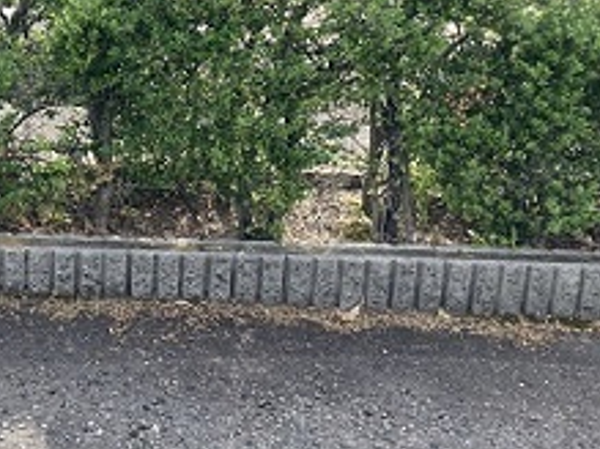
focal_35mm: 62
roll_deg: +0.0
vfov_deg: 23.4
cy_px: 107
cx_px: -5
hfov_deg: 29.1
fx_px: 1074
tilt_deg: -16.8
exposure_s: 1/528
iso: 20
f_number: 1.8
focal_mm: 3.99
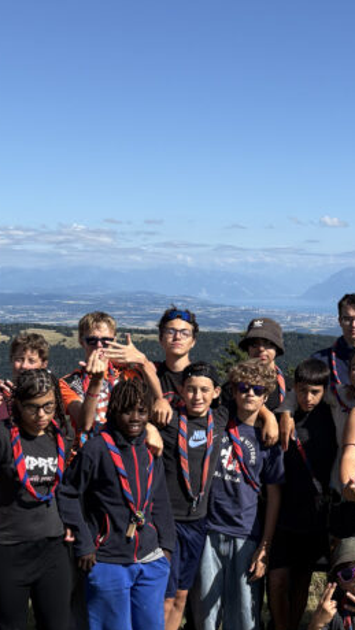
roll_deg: +2.1
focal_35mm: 63
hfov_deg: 18.9
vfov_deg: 33.3
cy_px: 305
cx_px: 286
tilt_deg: -1.1
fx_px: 1054
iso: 50
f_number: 1.6
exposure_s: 1/5348
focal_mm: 5.96
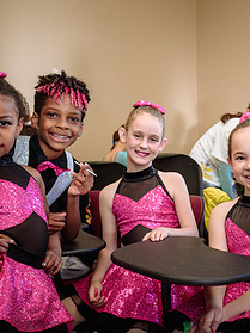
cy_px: 198
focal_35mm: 48
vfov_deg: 39.5
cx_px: 208
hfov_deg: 29.4
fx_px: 463
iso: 320
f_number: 4
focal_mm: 24
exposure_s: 1/100
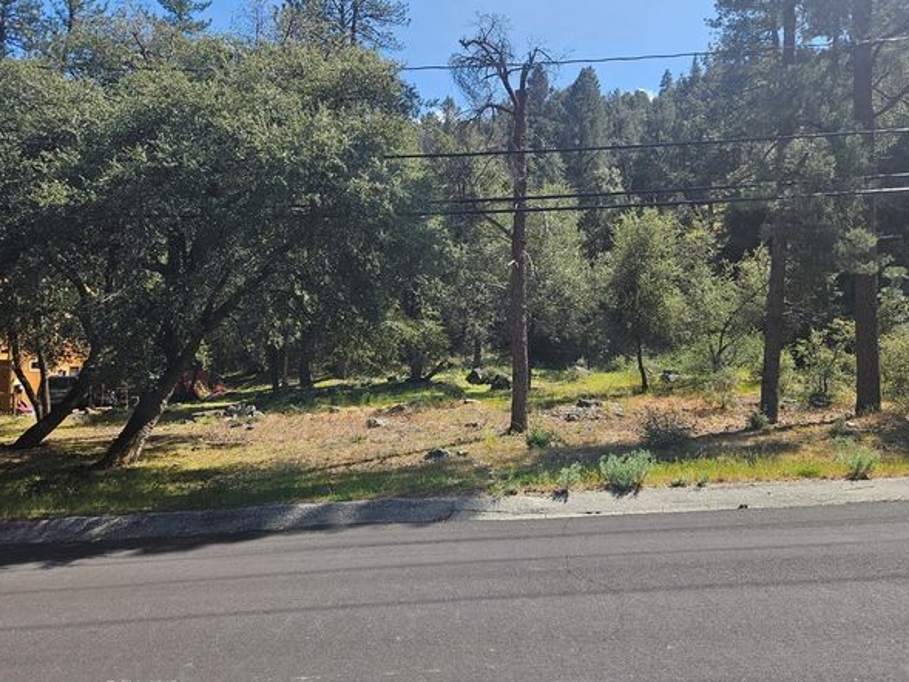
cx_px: 449
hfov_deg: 69.4
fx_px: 657
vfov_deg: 54.9
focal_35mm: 25
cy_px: 333
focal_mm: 5.4
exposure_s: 1/742
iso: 25
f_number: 1.8
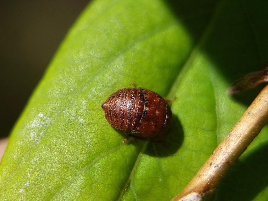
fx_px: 201
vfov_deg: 53.1
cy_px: 100
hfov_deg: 67.3
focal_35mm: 26
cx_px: 134
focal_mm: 5.4
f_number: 1.8
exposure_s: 1/1667
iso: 50
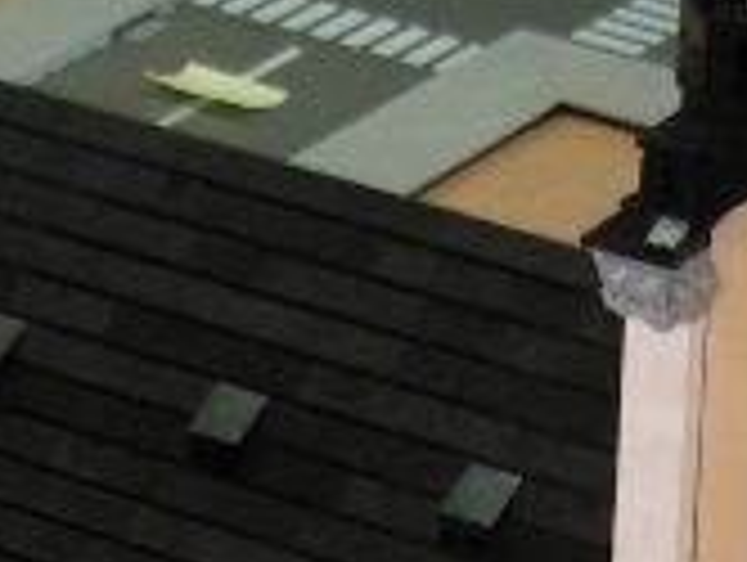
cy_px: 755
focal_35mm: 277
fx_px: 5986
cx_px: 500
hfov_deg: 7.1
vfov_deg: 5.3
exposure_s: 1/28.5
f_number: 3.1
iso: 200
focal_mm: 7.5
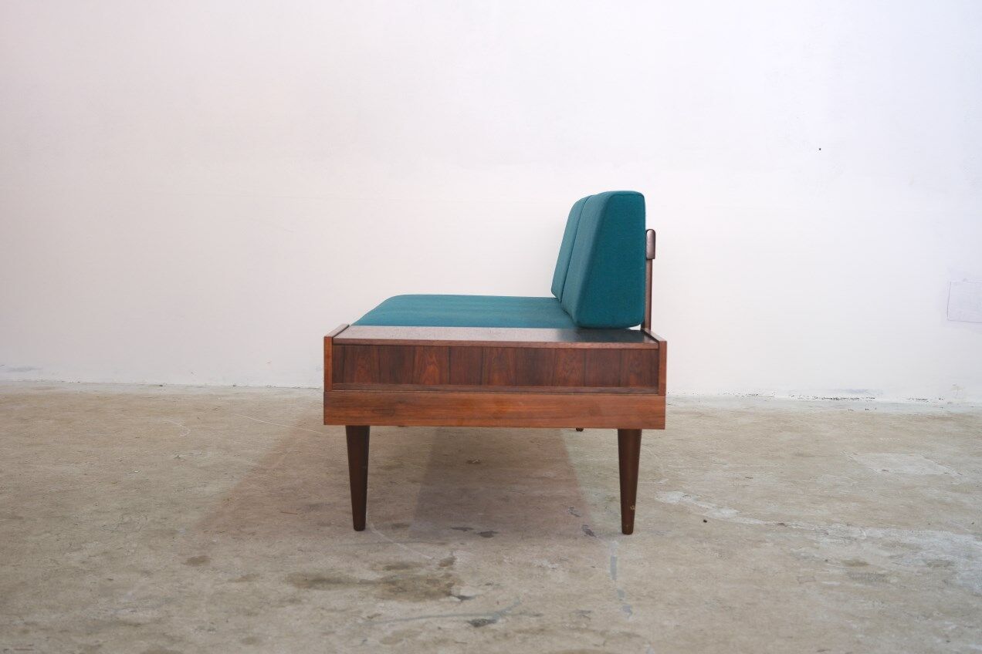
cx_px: 491
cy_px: 327
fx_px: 1118
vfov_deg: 32.6
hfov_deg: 47.4
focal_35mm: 41
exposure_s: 1/40
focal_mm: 27.5
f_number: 4
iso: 640
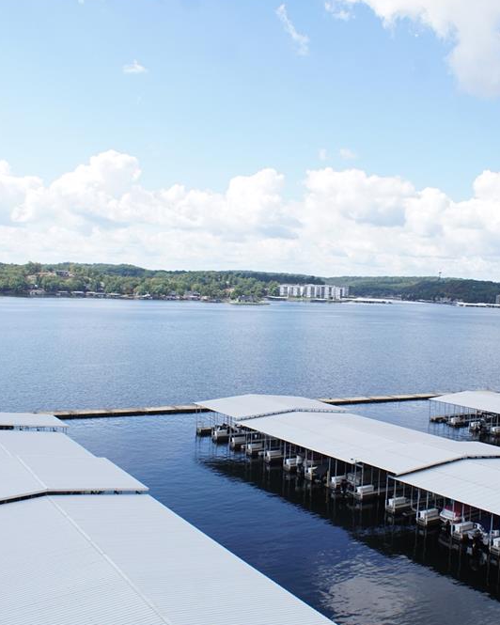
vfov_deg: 46.8
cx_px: 340
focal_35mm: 39
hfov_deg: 37.7
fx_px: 721
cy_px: 312
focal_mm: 18
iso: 100
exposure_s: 1/160
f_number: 6.3
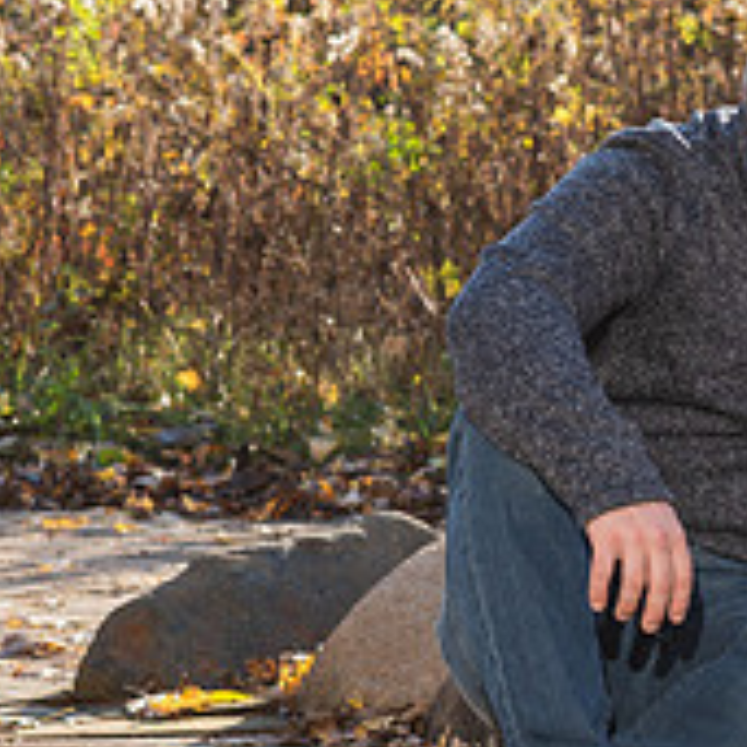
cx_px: 1043
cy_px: 259
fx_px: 6152
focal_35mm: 252
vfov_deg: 6.9
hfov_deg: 6.9
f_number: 7.1
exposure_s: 1/200
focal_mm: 85
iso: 250
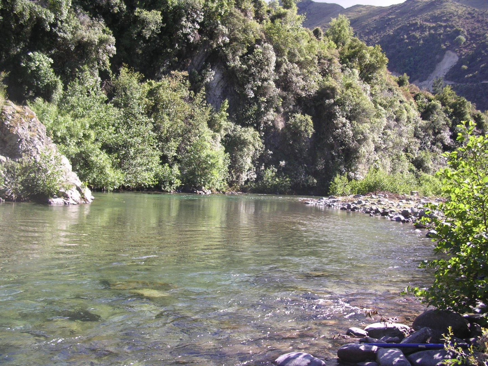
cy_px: 183
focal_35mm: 38
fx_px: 536
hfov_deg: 49.0
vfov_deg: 37.7
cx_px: 244
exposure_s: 1/236
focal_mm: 5.8
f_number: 2.8
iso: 100
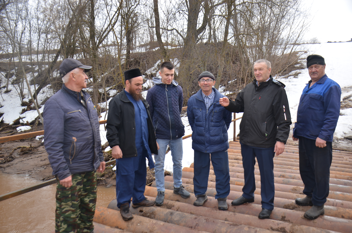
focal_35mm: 30
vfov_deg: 43.4
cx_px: 176
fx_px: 293
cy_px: 116
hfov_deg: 62.0
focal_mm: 20
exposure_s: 1/250
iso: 140
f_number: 4
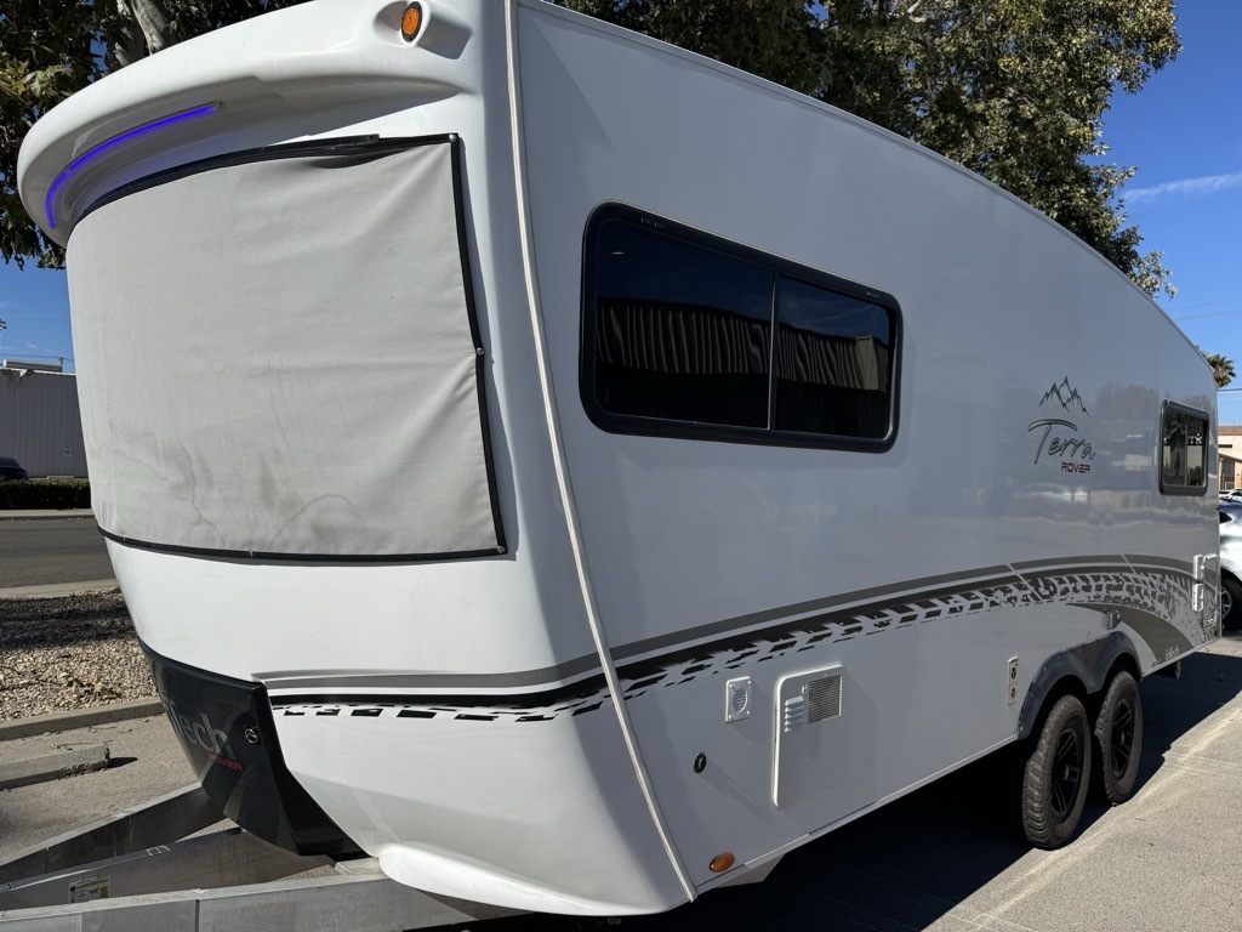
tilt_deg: -0.3
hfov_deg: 71.6
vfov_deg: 56.8
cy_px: 466
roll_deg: -0.9
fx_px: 861
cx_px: 621
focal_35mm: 24
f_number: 1.78
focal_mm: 6.76
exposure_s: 1/7937
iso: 80
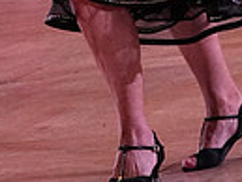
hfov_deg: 4.7
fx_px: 2939
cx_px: 37
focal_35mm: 420
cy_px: -152
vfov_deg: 3.5
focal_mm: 65
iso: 3200
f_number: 5.6
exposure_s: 1/400
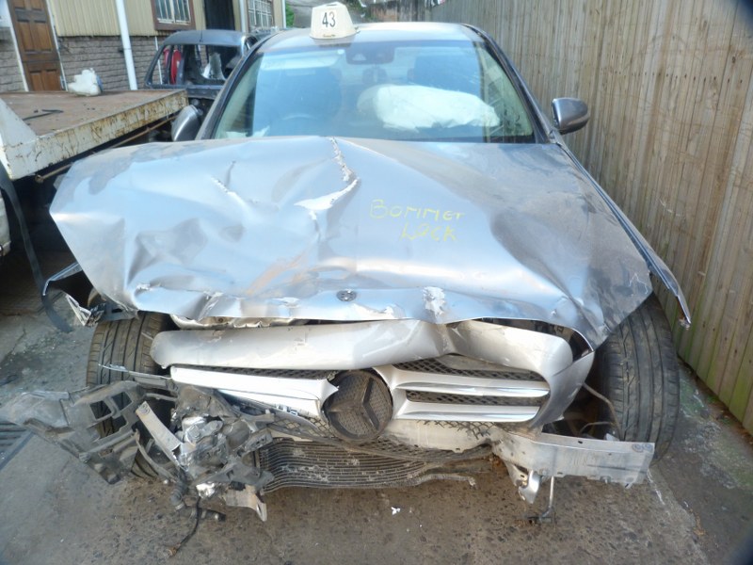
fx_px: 544
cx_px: 376
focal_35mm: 25
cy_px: 282
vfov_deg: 54.9
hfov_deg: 69.4
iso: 160
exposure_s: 1/60
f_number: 2.8
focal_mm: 4.5
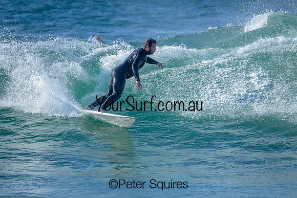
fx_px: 9076
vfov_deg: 1.3
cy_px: 106
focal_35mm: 1100
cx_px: 134
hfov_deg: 1.9
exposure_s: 1/2000
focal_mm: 800
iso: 250
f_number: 6.3
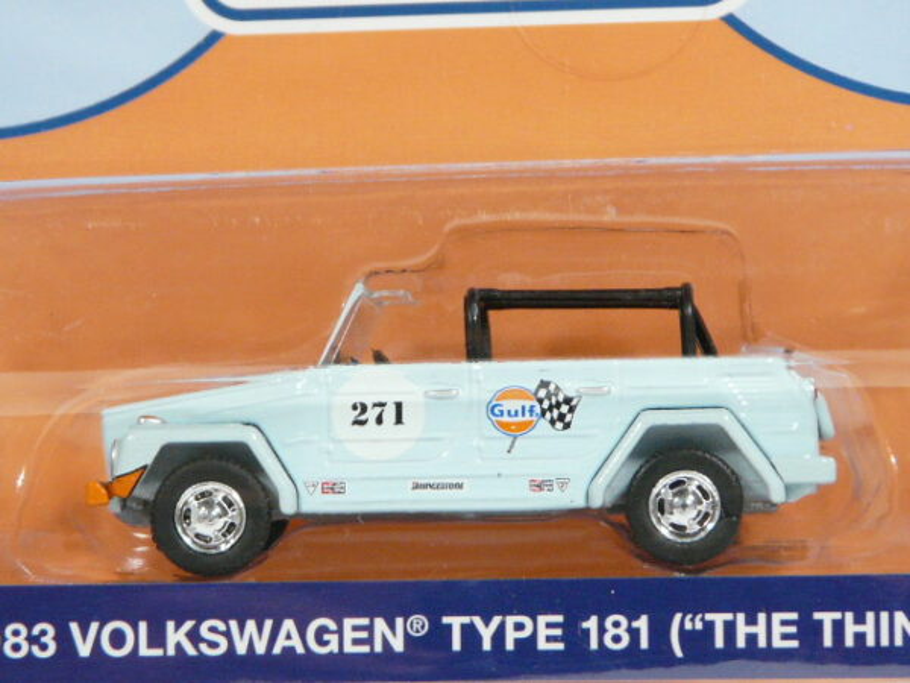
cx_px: 455
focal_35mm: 166
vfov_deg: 8.9
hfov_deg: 11.9
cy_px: 342
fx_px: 4364
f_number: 3.6
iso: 200
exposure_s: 1/50
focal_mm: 17
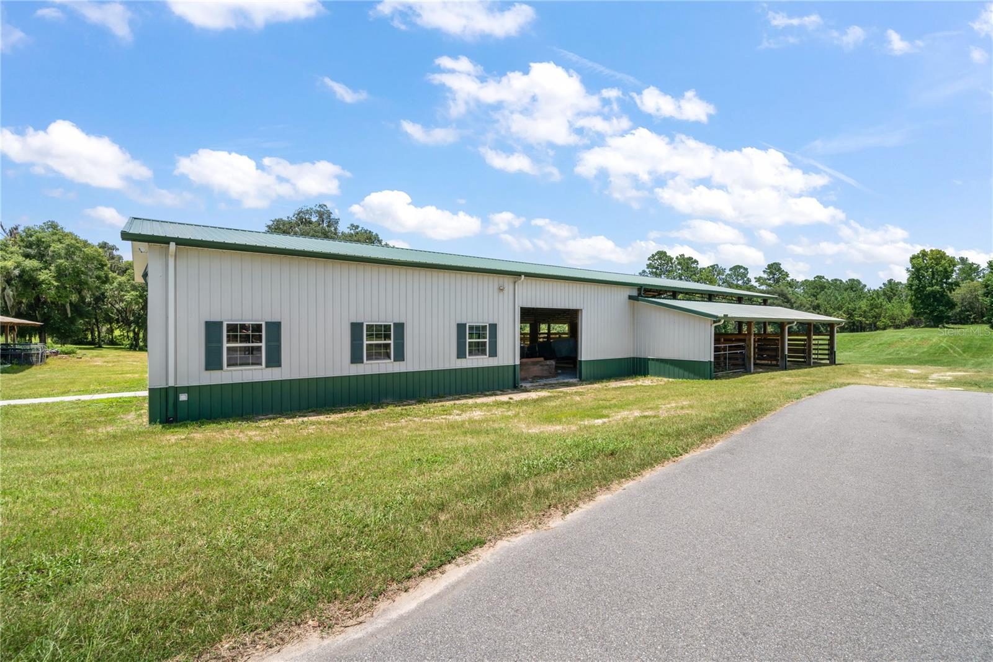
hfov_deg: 96.7
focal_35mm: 16
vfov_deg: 73.7
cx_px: 496
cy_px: 331
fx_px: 441
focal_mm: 16
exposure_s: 1/400
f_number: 9
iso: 125
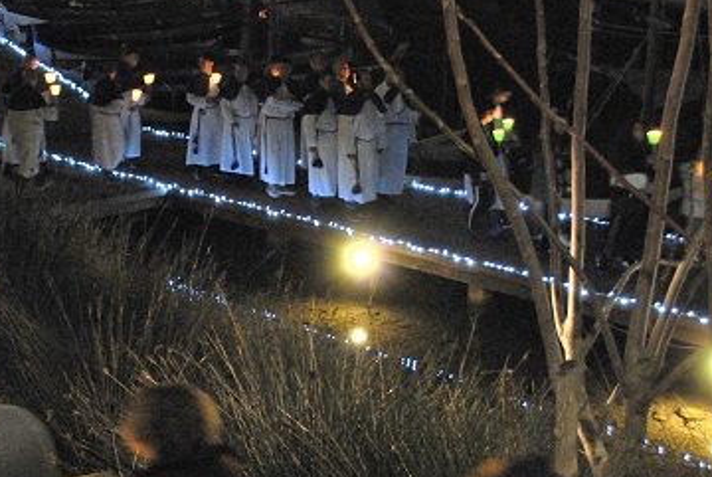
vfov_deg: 22.7
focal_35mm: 60
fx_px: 1188
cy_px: 284
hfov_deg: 32.6
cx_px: 166
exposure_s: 1/13
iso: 800
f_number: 4
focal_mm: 18
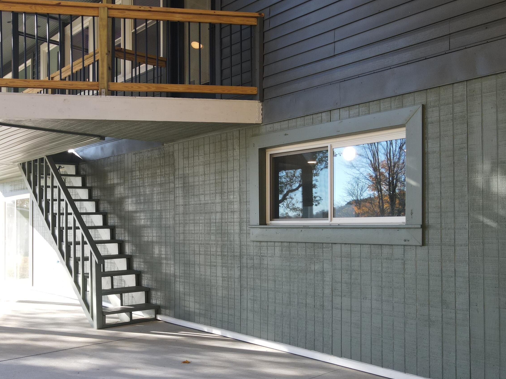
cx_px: 192
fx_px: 468
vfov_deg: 44.0
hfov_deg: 56.2
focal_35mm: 32
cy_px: 224
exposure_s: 1/80
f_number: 2.8
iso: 100
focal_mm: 4.5
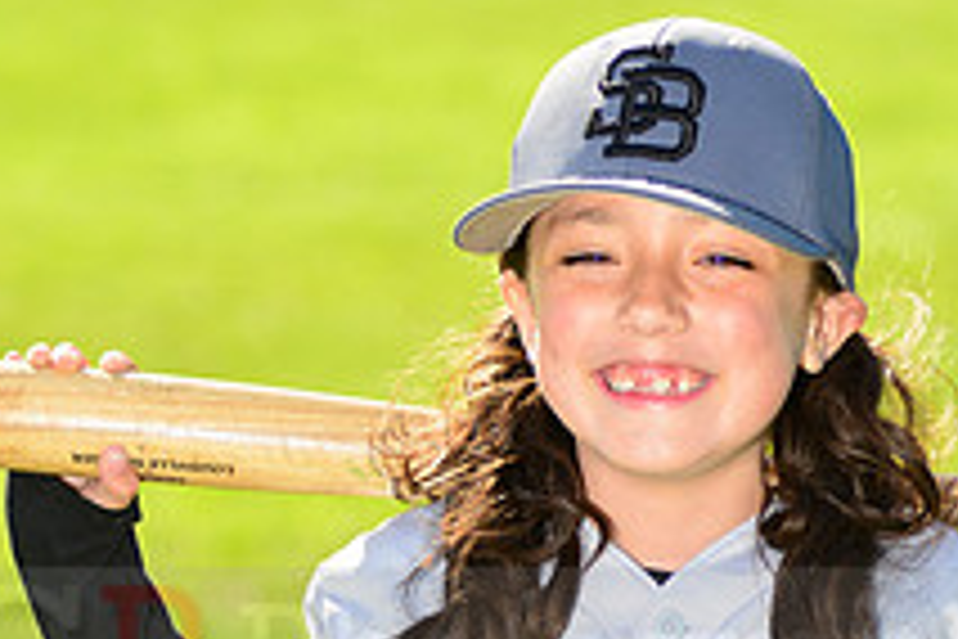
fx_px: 9766
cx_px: 549
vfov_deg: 3.7
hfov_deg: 5.6
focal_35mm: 367
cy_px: 628
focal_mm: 135
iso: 100
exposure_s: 1/250
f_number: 5
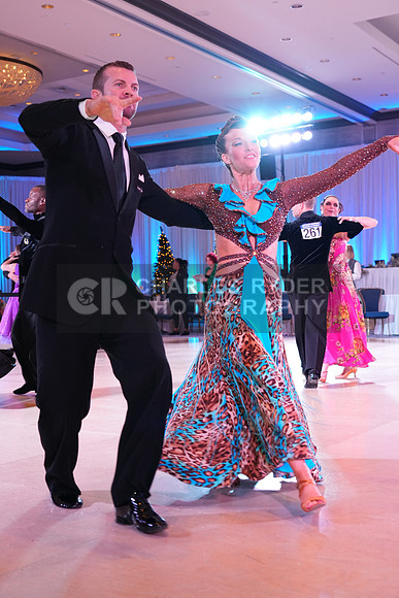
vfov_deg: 42.7
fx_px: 764
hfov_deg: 29.3
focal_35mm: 46
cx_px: 200
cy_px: 299
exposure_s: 1/250
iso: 2500
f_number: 4.5
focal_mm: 46
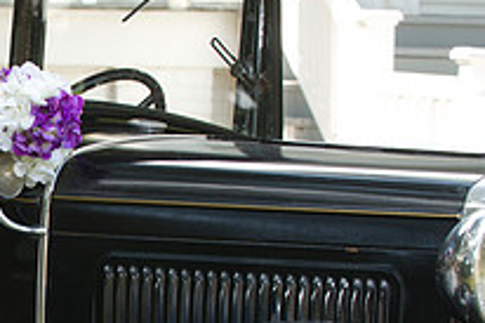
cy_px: 271
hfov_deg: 8.0
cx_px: -125
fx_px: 3419
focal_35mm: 254
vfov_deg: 5.4
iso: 320
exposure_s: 1/125
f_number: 5
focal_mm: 90
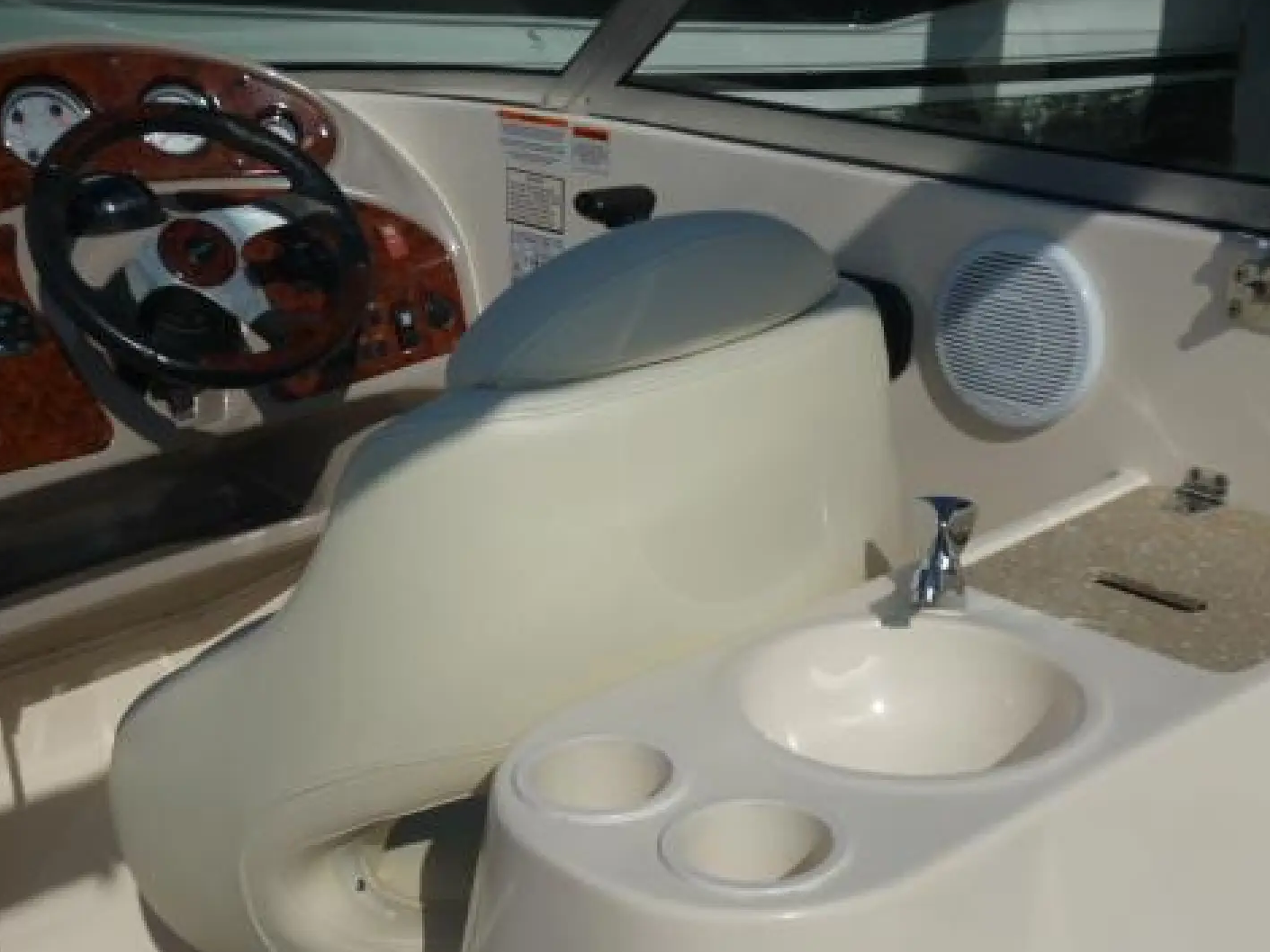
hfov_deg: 38.8
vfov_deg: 29.6
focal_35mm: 49
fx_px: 1798
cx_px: 546
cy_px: 591
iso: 100
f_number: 10
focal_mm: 6.4
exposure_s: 1/500
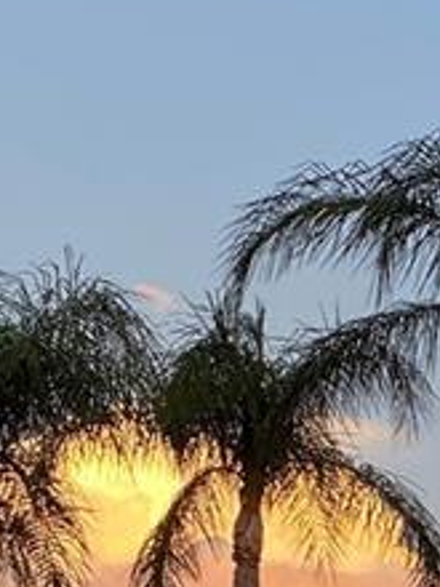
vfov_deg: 13.4
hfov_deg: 9.8
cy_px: 760
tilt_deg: +10.0
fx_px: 2407
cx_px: 856
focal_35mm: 142
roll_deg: -1.1
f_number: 1.8
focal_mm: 4.25
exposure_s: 1/122
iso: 40
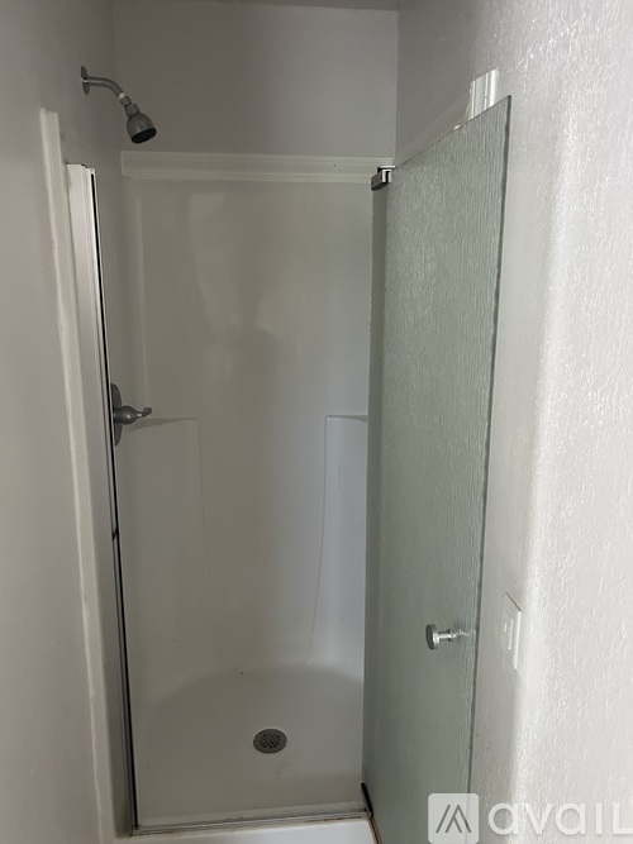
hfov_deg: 53.0
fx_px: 634
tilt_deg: -11.6
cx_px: 316
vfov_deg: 67.3
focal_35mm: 26
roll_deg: -0.4
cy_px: 422
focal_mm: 5.7
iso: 500
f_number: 1.5
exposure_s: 1/60
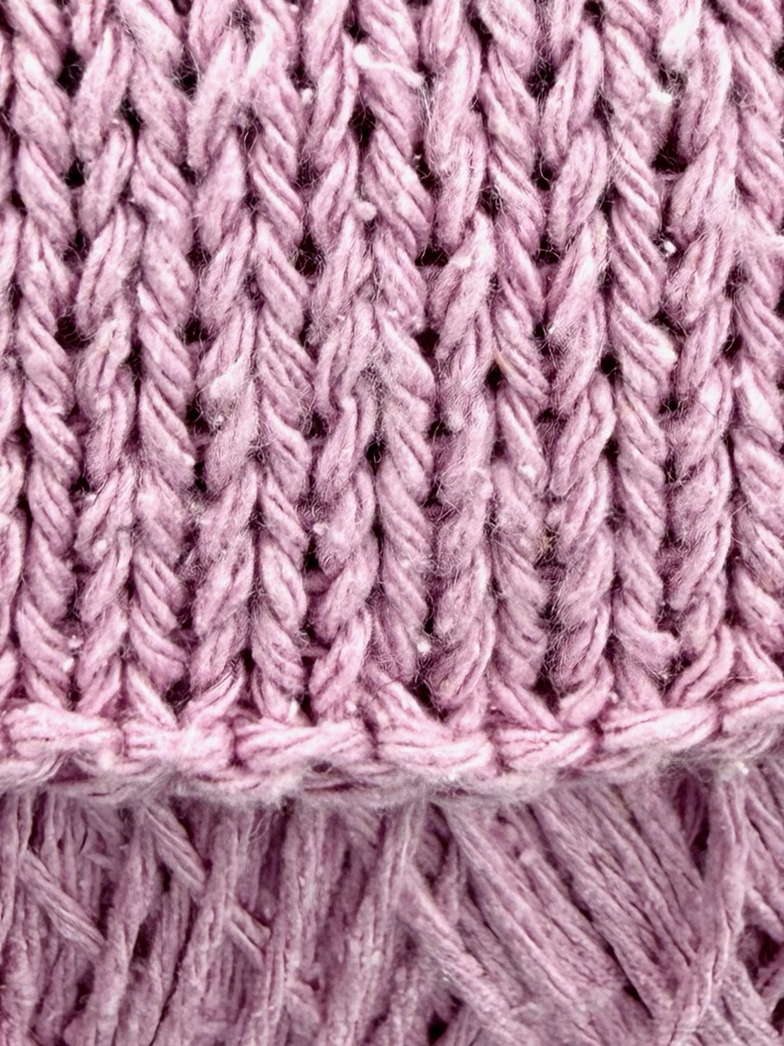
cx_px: 392
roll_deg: -1.2
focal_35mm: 24
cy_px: 523
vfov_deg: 71.6
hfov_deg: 56.8
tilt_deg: -30.7
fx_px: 725
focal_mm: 2.22
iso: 40
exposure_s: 1/502
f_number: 2.2
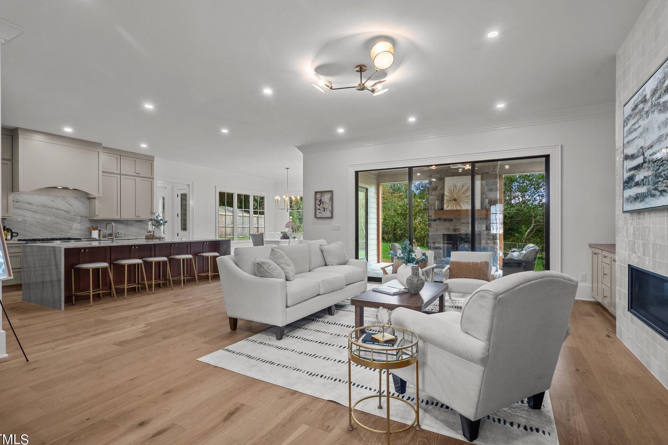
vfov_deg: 70.4
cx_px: 347
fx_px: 315
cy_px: 225
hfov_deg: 93.2
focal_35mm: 17
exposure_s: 1/2
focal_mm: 16
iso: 400
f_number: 8
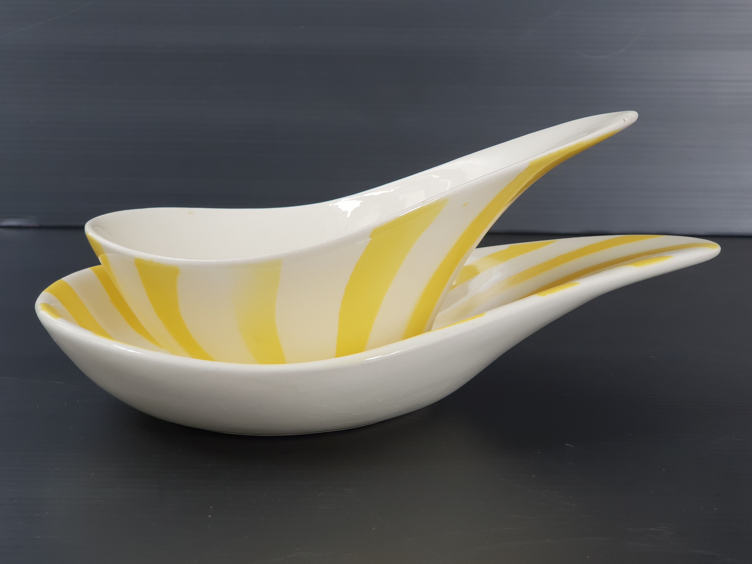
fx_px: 1130
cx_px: 376
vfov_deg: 28.0
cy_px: 282
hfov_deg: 36.8
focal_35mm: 52
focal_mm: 6
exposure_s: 1/33
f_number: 2.4
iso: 40
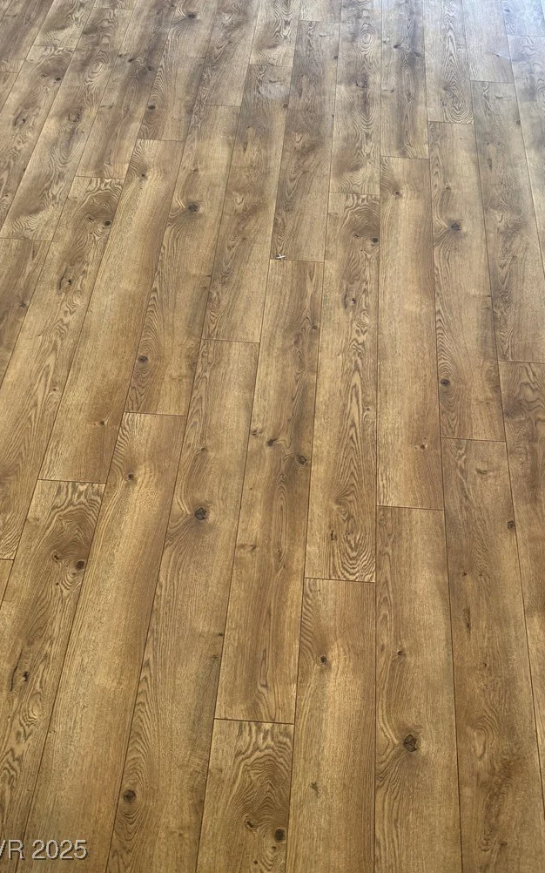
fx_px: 618
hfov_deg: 47.5
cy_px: 429
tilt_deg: -61.3
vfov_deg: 70.4
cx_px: 304
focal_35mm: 26
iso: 125
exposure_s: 1/60
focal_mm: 6.76
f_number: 1.78
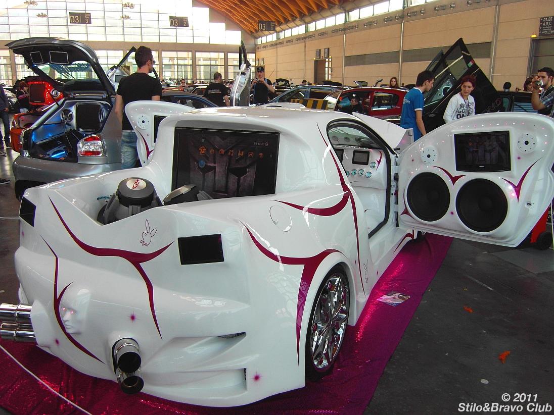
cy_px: 208
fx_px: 448
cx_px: 277
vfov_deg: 49.7
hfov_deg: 63.4
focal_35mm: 28
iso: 100
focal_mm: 6
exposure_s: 1/100
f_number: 2.8
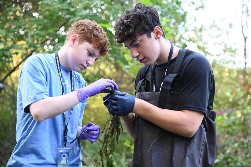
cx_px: 126
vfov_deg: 17.5
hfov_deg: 26.0
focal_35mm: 78
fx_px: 543
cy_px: 84
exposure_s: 1/400
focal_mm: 78
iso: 2500
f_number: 4
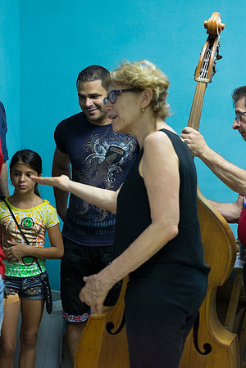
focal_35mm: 84
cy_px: 184
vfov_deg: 24.2
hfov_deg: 16.3
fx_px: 861
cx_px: 123
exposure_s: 1/60
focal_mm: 56
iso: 4000
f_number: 3.6
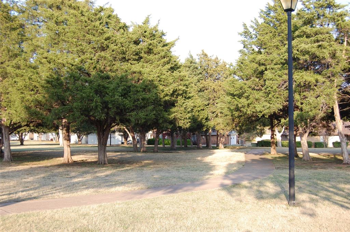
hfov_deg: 43.7
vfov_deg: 29.8
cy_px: 116
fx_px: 437
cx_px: 175
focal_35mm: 45
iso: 200
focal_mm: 30
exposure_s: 1/160
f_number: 6.3
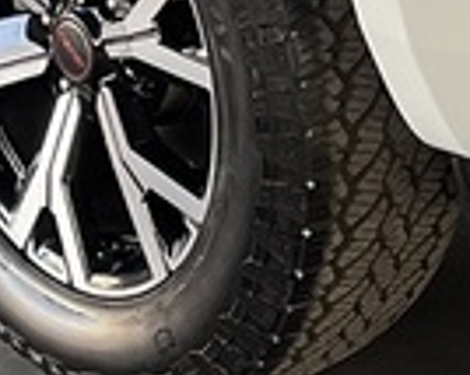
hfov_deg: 10.3
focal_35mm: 187
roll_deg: +0.9
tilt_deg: -14.2
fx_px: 2599
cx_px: 214
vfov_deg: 7.8
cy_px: -442
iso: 125
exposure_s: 1/121
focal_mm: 5.1
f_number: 1.6
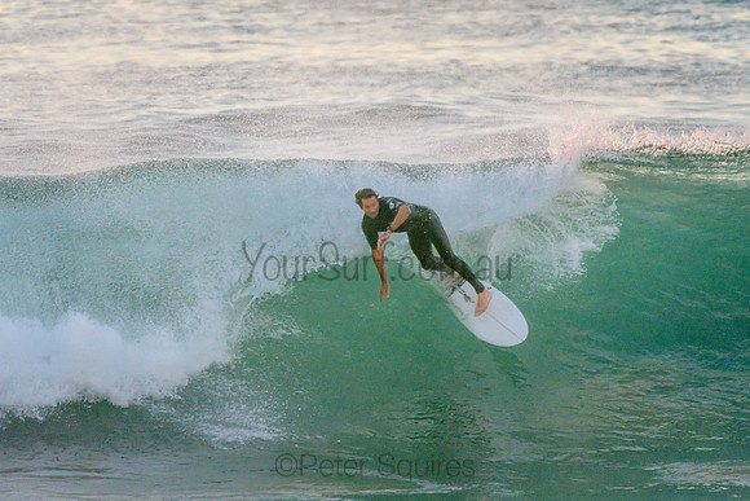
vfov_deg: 1.8
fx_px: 15628
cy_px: 250
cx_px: 375
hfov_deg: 2.7
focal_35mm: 750
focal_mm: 500
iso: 3600
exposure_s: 1/1000
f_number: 5.6
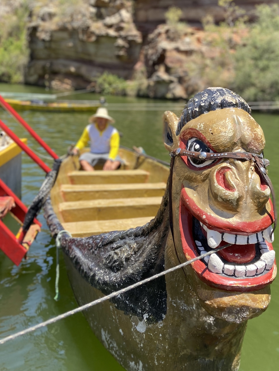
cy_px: 176
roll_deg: -2.3
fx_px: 430
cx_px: 199
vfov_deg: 46.8
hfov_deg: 35.4
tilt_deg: -9.9
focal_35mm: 40
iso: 32
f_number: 1.8
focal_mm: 4.25
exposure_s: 1/966
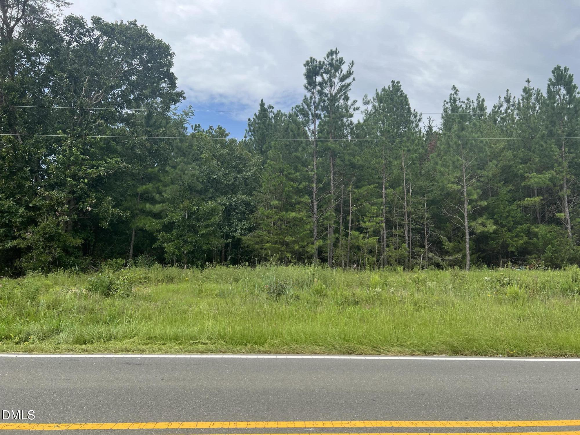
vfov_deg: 53.1
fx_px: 436
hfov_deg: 67.3
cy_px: 218
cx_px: 290
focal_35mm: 26
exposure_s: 1/2571
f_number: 1.5
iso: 50
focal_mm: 5.7
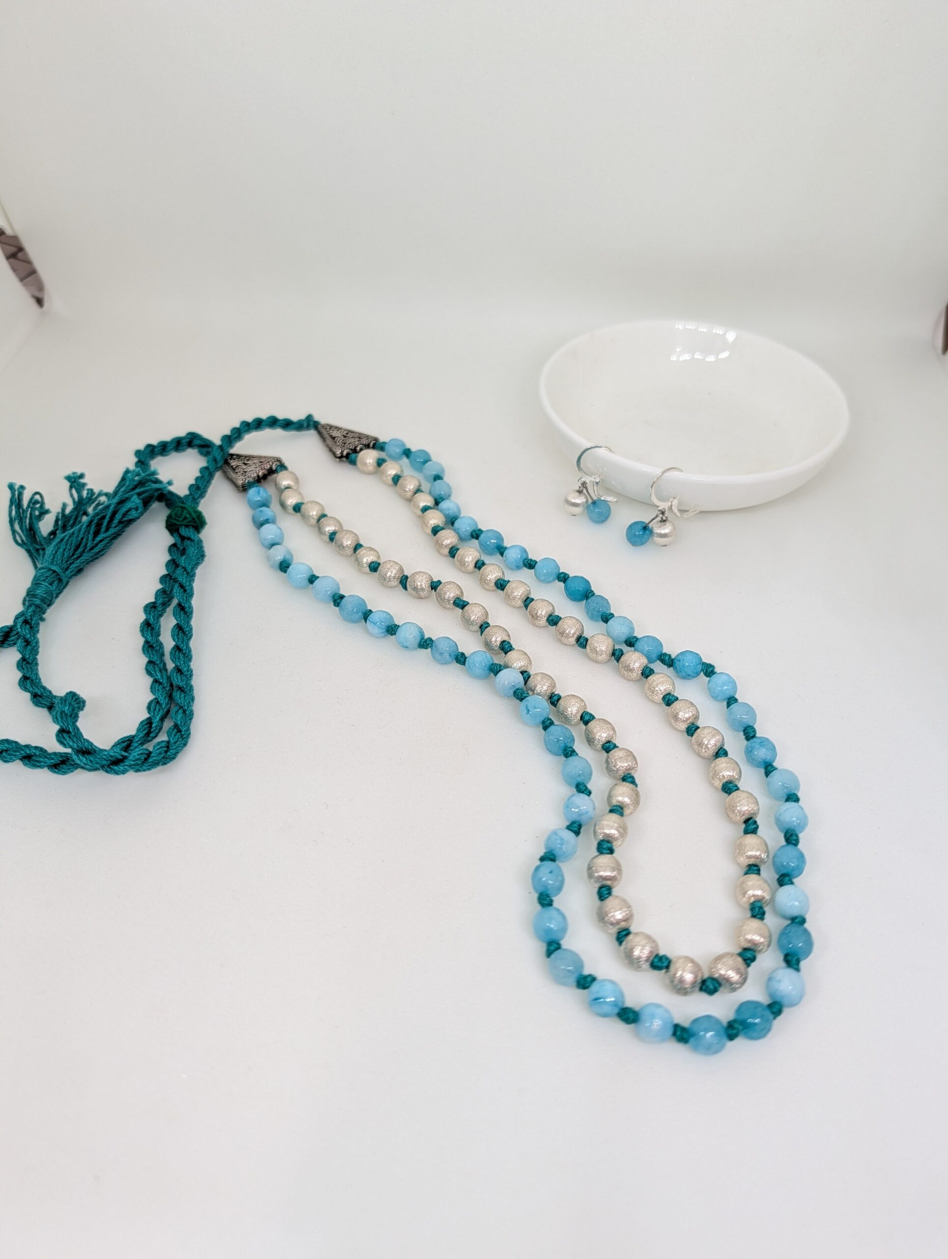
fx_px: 874
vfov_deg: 71.5
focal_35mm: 24
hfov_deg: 56.9
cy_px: 630
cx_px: 474
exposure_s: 1/41.9
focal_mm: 6.9
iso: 30
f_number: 1.68
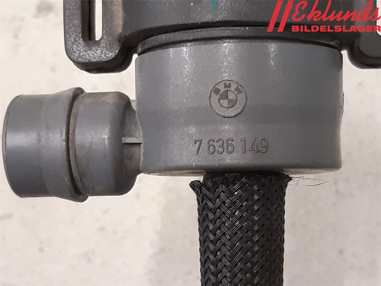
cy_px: 143
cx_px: 190
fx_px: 286
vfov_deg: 53.1
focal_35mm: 26
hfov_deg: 67.3
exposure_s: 1/33
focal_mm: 3.93
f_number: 1.7
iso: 200
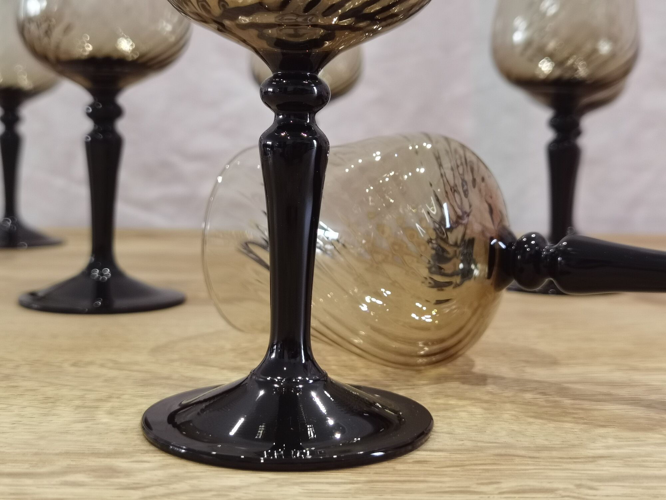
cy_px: 250
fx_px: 904
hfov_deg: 40.4
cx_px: 333
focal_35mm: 47
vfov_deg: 30.9
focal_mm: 6.71
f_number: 1.9
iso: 160
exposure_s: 1/50
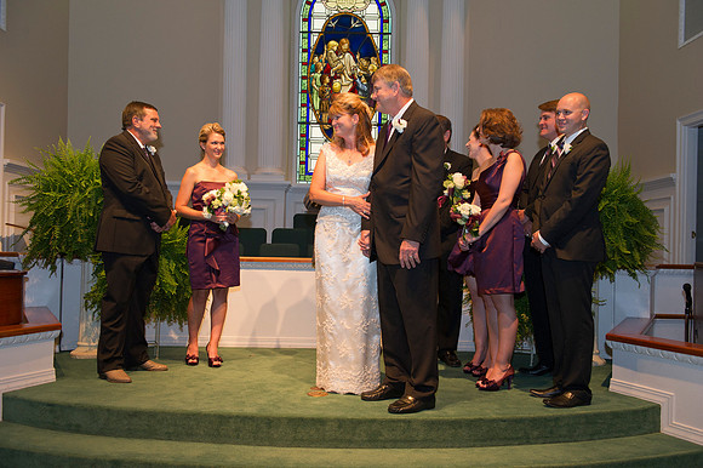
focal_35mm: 34
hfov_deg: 55.8
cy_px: 234
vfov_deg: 38.8
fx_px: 664
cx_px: 352
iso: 1600
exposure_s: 1/60
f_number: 4
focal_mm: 34
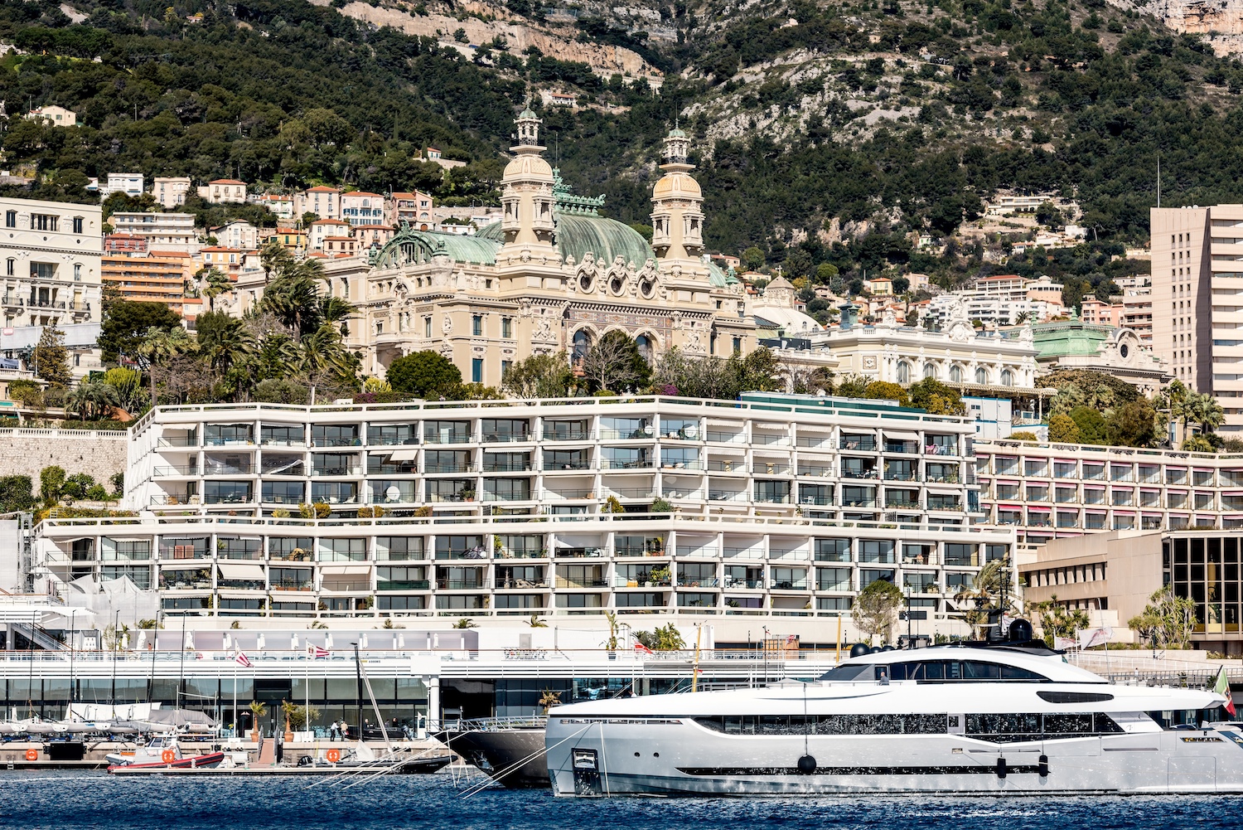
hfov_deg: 18.6
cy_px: 415
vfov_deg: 12.5
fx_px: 3799
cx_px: 622
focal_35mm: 110
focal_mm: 110
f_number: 8
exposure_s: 1/1000
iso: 200
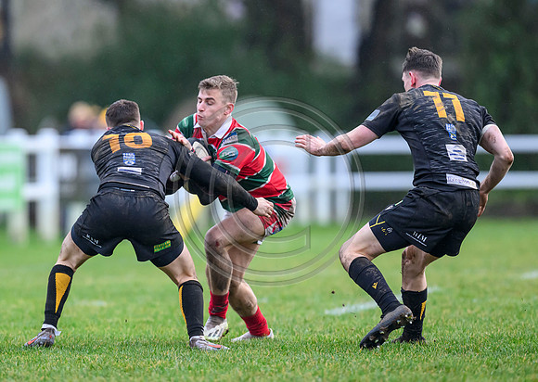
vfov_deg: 2.7
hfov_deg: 3.9
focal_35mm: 525
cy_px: 170
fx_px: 8002
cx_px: 251
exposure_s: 1/2000
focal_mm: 400
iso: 3200
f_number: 3.5
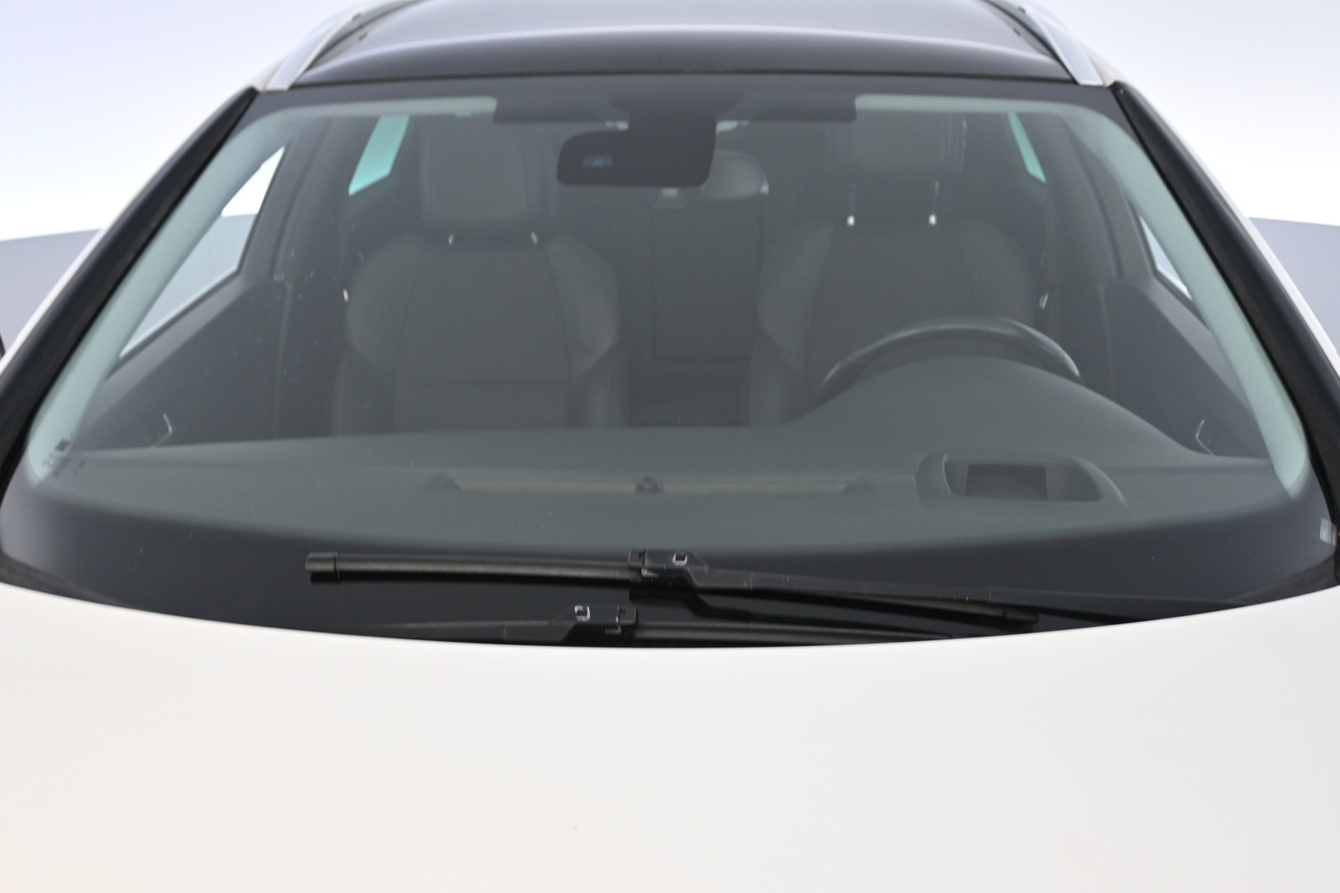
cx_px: 670
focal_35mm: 39
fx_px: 1452
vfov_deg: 34.2
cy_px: 446
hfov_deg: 49.6
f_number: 4.5
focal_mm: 26
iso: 1000
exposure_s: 1/40
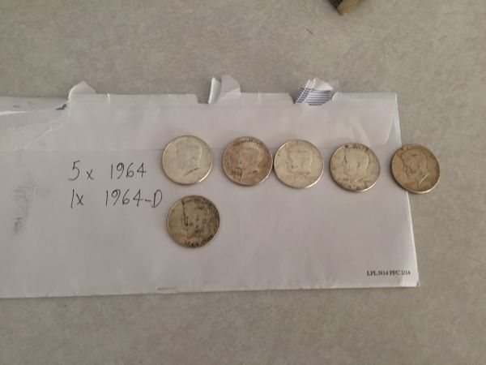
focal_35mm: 29
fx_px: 407
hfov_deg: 61.7
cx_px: 243
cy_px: 182
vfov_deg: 48.2
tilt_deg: -74.5
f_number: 2.2
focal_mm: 4.15
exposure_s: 1/30
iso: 64
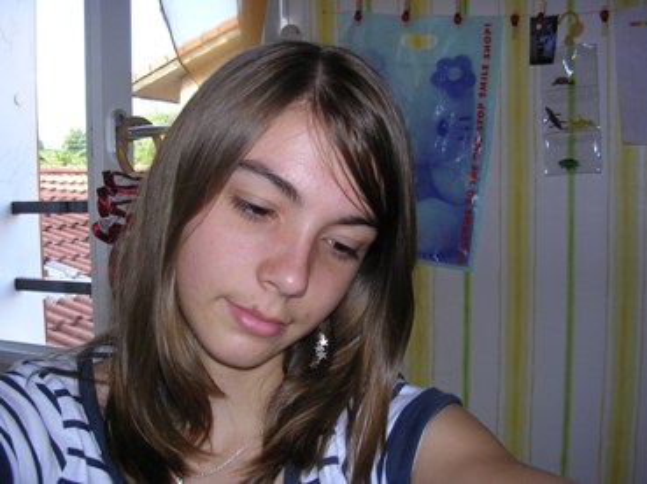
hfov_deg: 49.0
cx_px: 324
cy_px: 242
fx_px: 710
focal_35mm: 38
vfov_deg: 37.7
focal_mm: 5.8
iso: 50
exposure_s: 1/60.1
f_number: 2.8
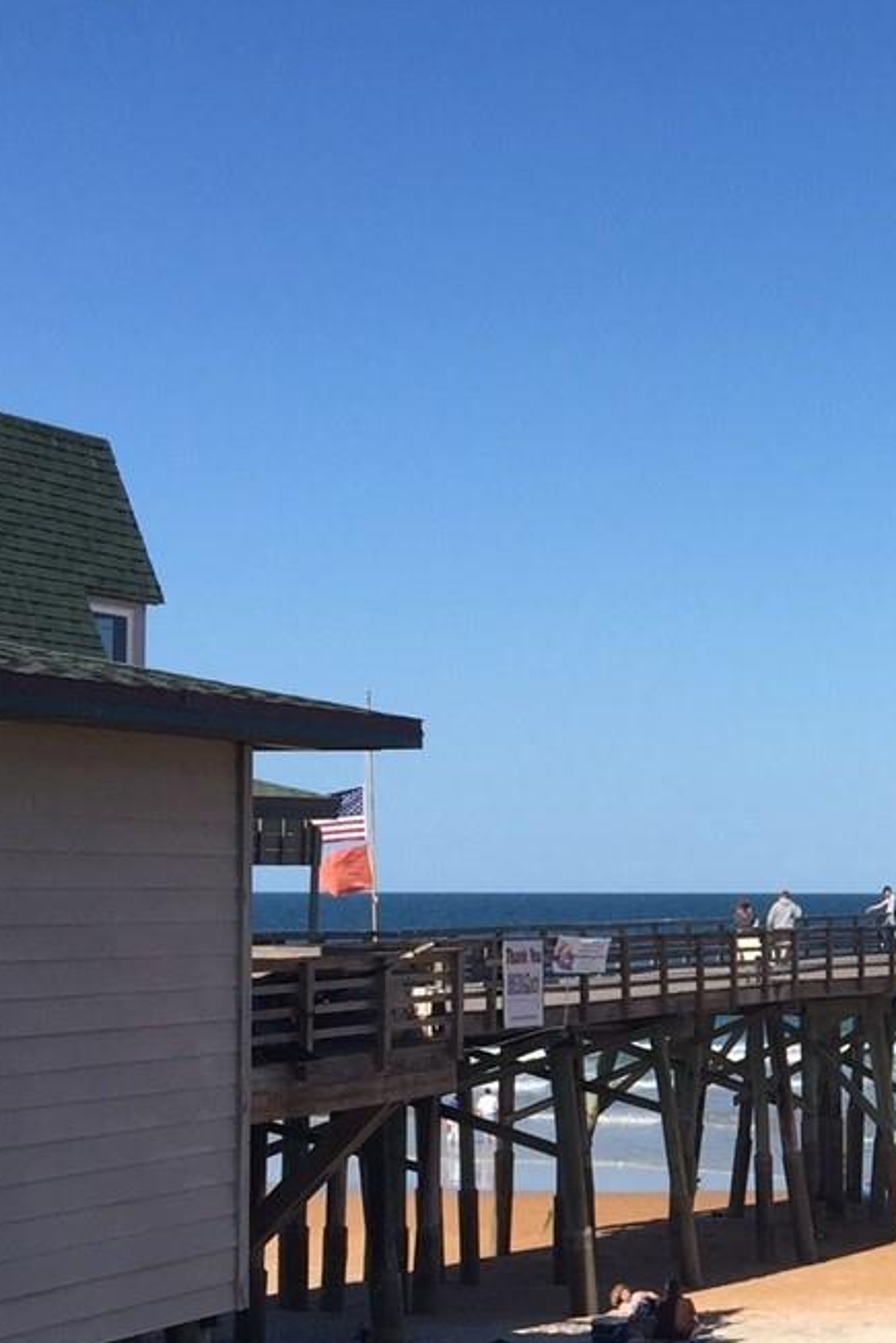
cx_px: 1287
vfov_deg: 27.2
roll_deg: -0.8
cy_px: 894
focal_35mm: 74
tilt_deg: +0.2
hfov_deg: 16.9
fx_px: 2761
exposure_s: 1/2475
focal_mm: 4.15
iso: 32
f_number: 2.2
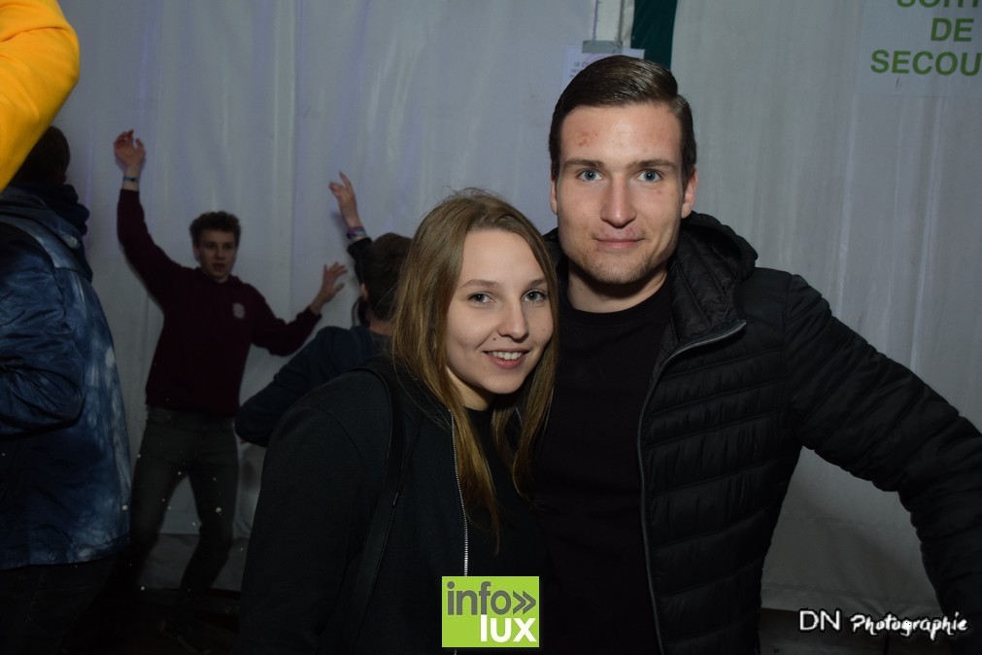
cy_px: 328
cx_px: 491
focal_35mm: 36
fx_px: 982
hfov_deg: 53.1
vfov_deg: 36.9
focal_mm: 24
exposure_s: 1/60
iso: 1600
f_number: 4
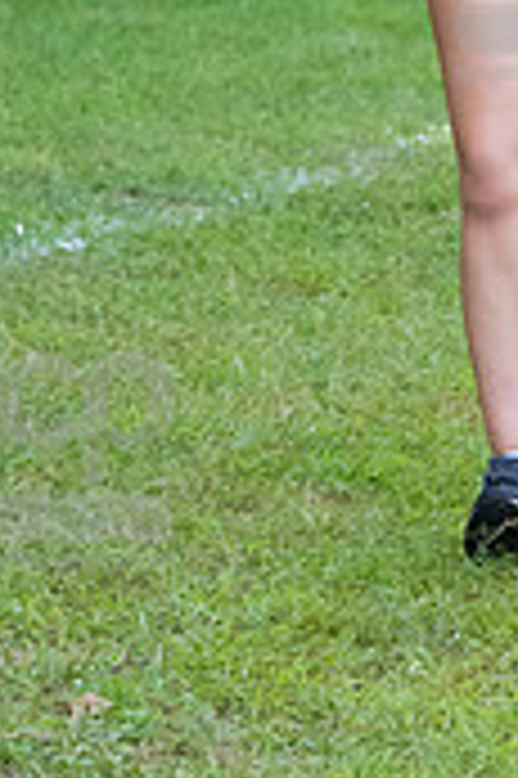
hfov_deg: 3.5
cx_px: 561
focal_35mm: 390
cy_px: -40
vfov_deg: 5.3
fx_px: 8434
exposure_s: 1/1600
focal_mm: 100
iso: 3200
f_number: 5
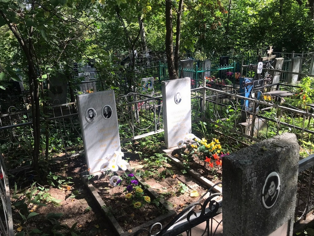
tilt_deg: -19.5
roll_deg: +2.4
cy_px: 118
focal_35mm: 28
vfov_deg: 49.7
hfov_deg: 63.4
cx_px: 157
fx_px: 254
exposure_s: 1/284
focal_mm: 3.99
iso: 20
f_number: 1.8
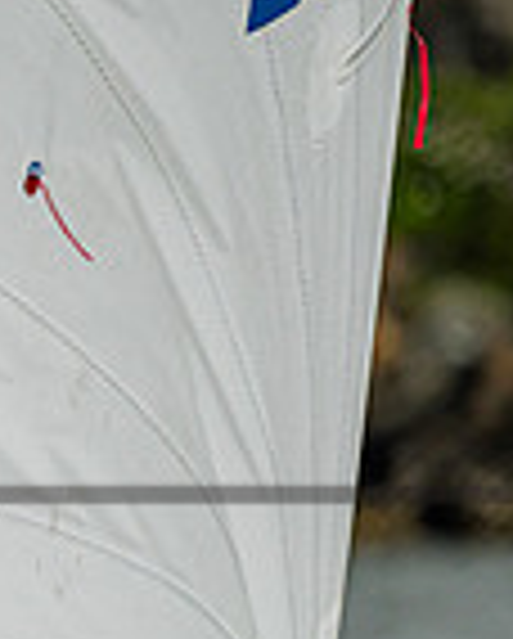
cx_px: -875
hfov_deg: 0.9
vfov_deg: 1.1
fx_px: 32611
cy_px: 677
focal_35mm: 1722
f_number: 5.6
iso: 320
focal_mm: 400
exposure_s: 1/3200
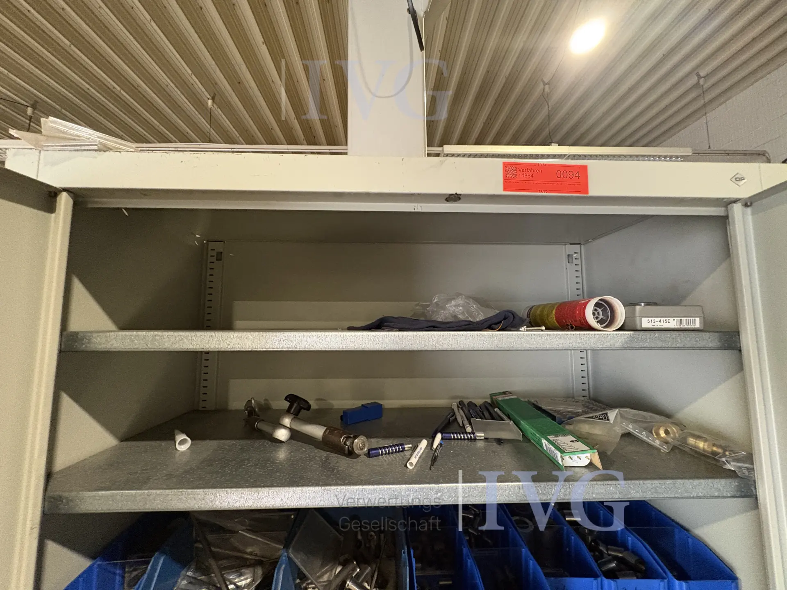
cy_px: 295
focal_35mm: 14
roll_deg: -0.1
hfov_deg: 102.1
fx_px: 318
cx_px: 394
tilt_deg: +3.6
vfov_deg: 85.7
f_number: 2.2
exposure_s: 1/60
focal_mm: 2.22
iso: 640
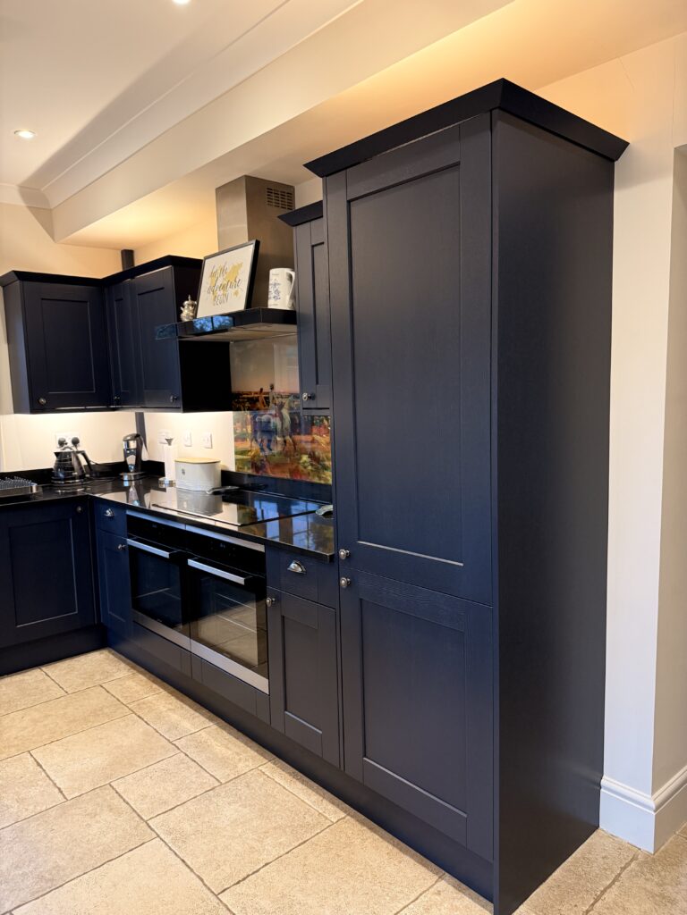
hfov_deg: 56.8
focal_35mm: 24
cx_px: 344
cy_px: 458
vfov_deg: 71.6
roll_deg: +0.7
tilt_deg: -6.9
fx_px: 635
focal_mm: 6.76
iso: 250
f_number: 1.78
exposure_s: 1/50
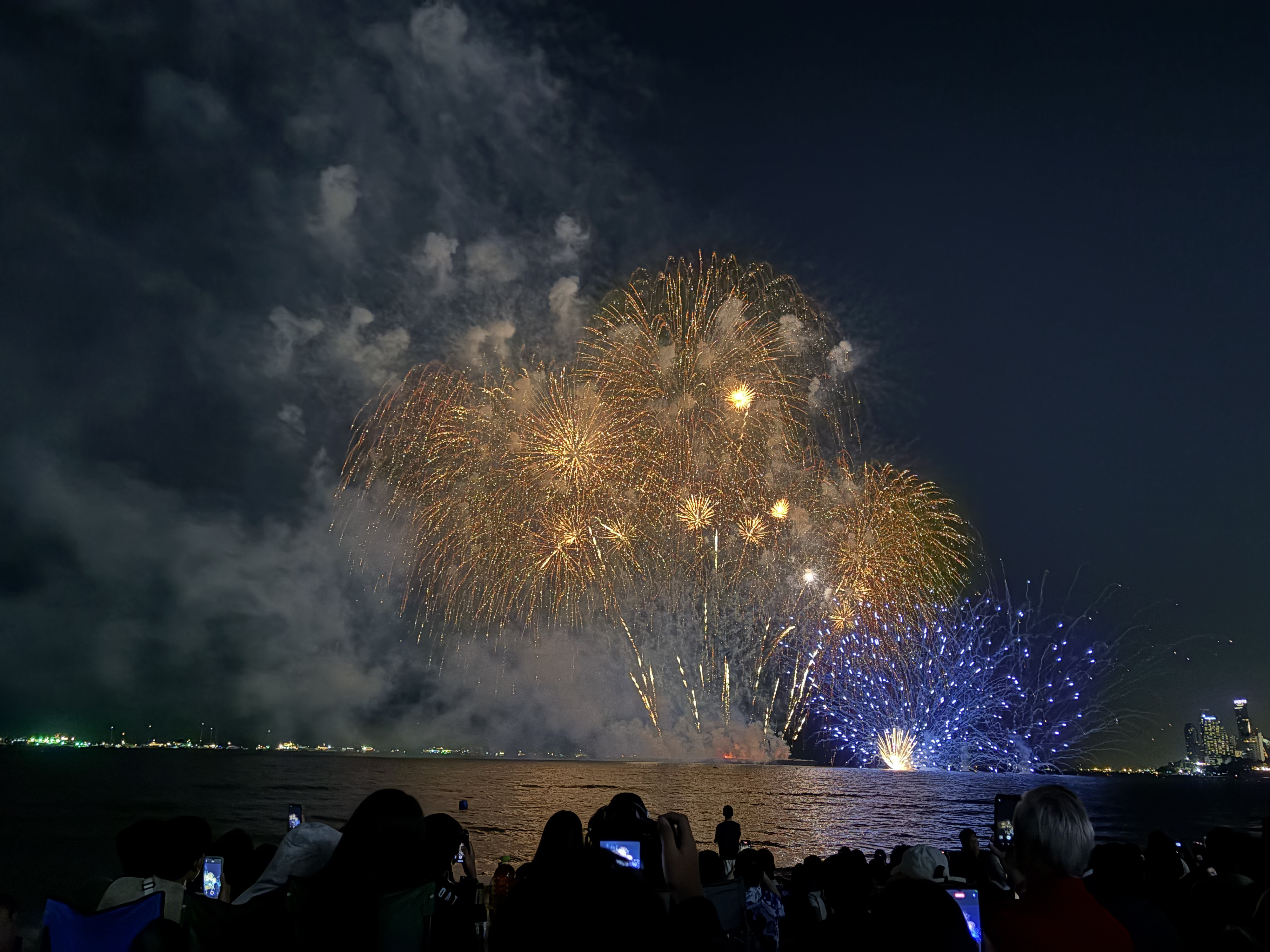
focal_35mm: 26
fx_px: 954
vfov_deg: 53.1
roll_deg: -1.4
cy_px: 476
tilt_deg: +16.4
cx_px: 635
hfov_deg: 67.3
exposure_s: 1/15
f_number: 1.6
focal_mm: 5.96
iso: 1600
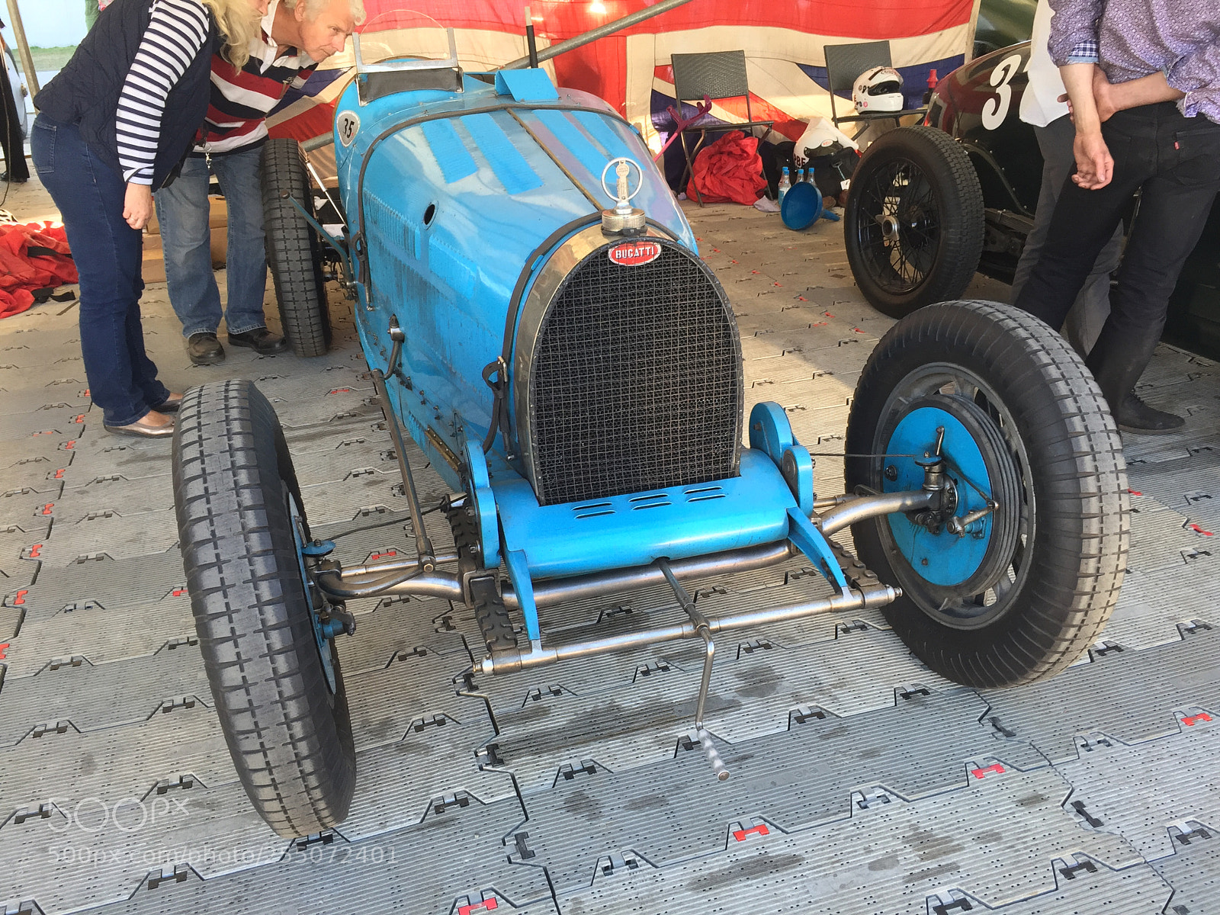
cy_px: 458
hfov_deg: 61.7
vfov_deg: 48.2
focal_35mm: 29
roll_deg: -3.1
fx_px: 1022
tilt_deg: -23.8
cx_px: 610
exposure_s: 1/100
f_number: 2.2
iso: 50
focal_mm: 4.15
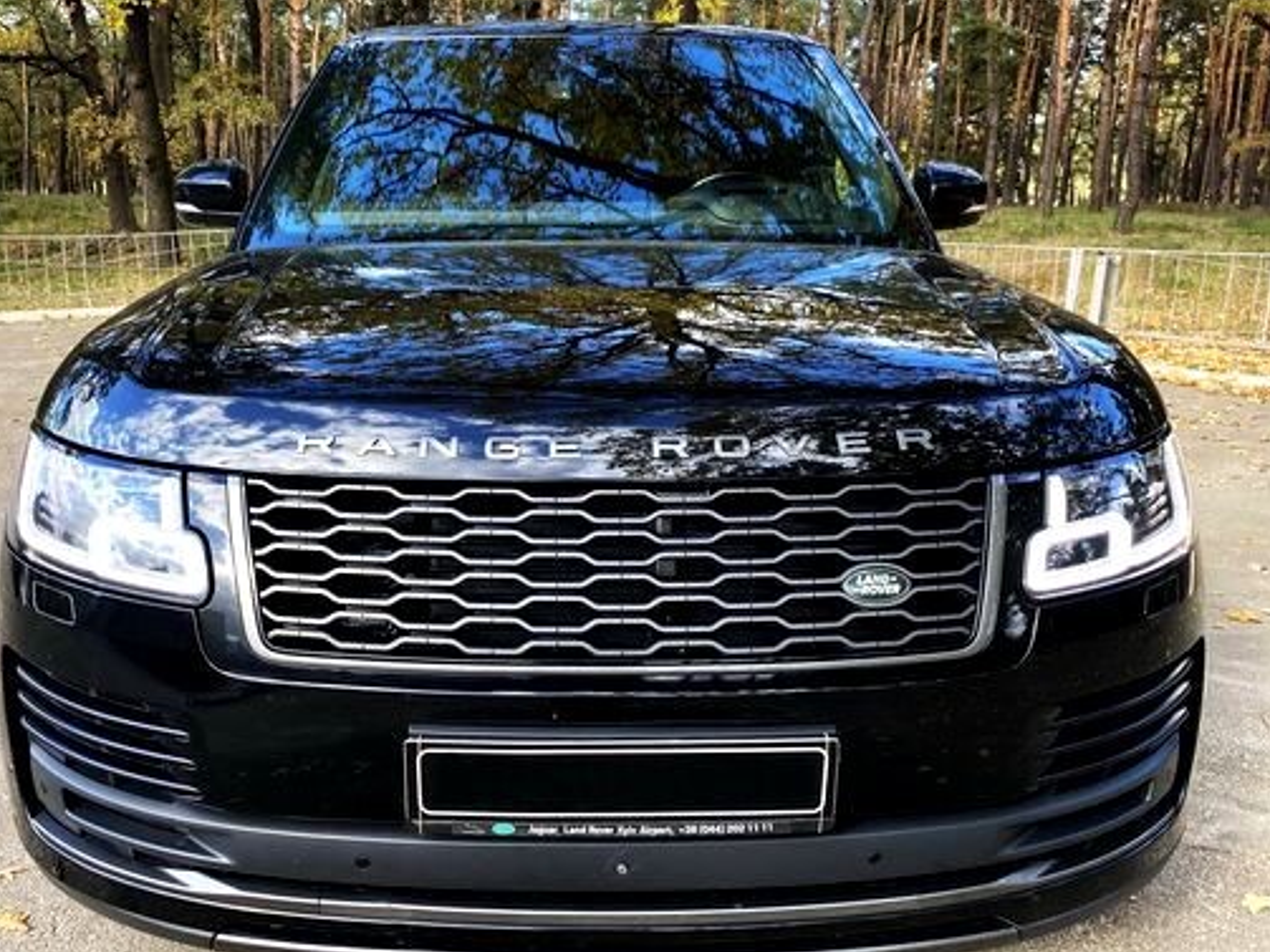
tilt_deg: -12.9
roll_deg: -0.9
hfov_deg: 58.3
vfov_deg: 45.4
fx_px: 1137
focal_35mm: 31
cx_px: 583
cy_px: 472
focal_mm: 4.25
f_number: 1.8
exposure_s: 1/184
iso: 32
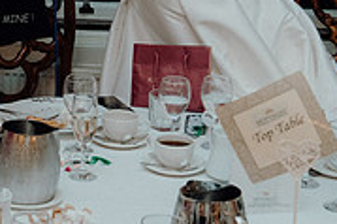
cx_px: -73
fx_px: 1122
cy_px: 35
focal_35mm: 120
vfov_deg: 11.3
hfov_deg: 16.3
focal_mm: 37
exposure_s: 1/160
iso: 2500
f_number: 3.5
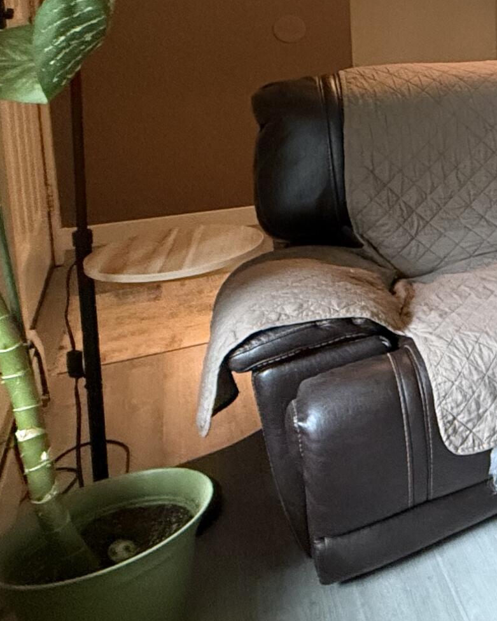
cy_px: 80
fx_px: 772
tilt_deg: -7.9
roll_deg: -1.9
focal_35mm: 42
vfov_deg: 40.9
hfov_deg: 23.0
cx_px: 858
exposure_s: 1/60
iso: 500
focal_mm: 2.22
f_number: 2.2
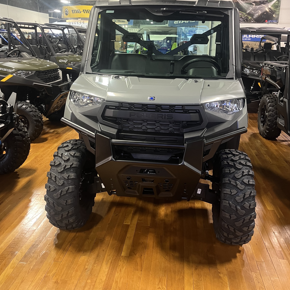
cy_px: 108
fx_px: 294
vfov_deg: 52.0
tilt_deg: -12.9
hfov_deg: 52.5
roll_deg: -0.3
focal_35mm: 31
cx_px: 146
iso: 500
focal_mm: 5.1
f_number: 1.6
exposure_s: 1/40
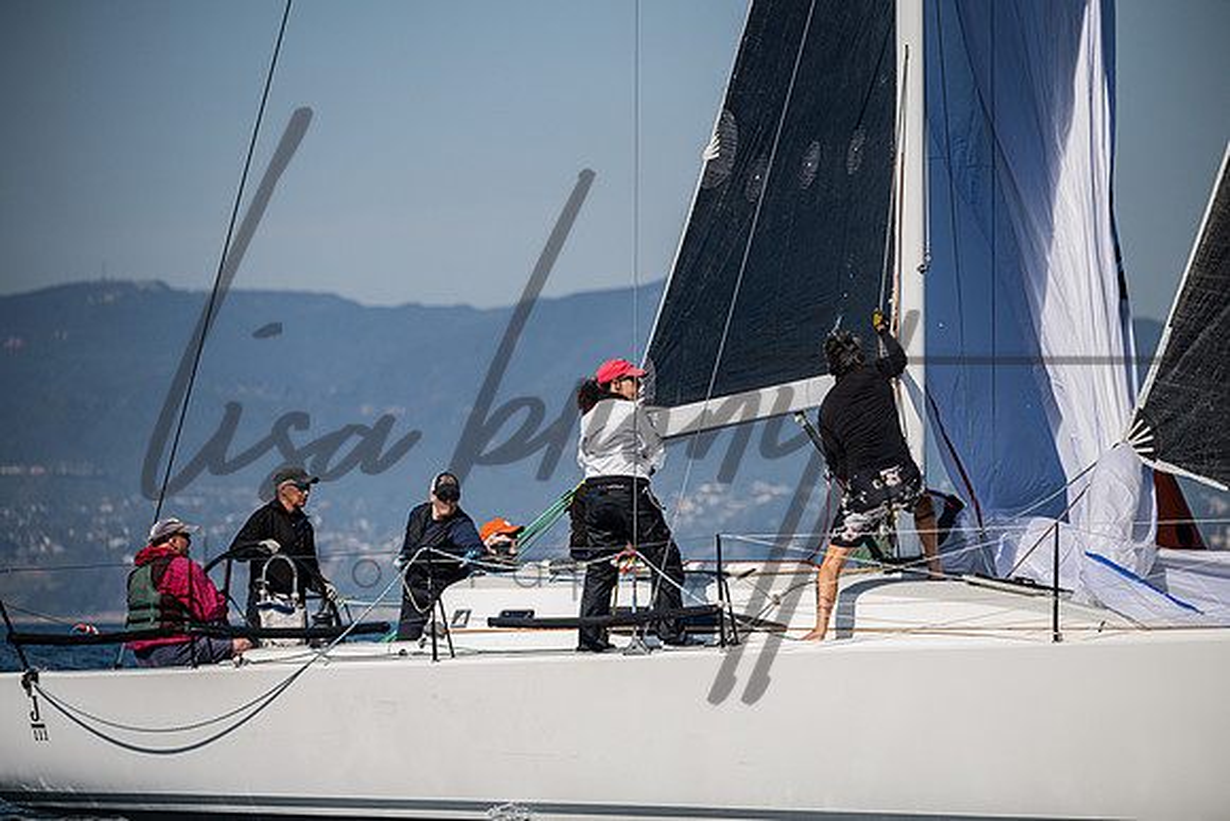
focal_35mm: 242
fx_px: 8268
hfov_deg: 8.5
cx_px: 615
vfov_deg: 5.7
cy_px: 410
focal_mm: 240
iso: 400
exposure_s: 1/4000
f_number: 5
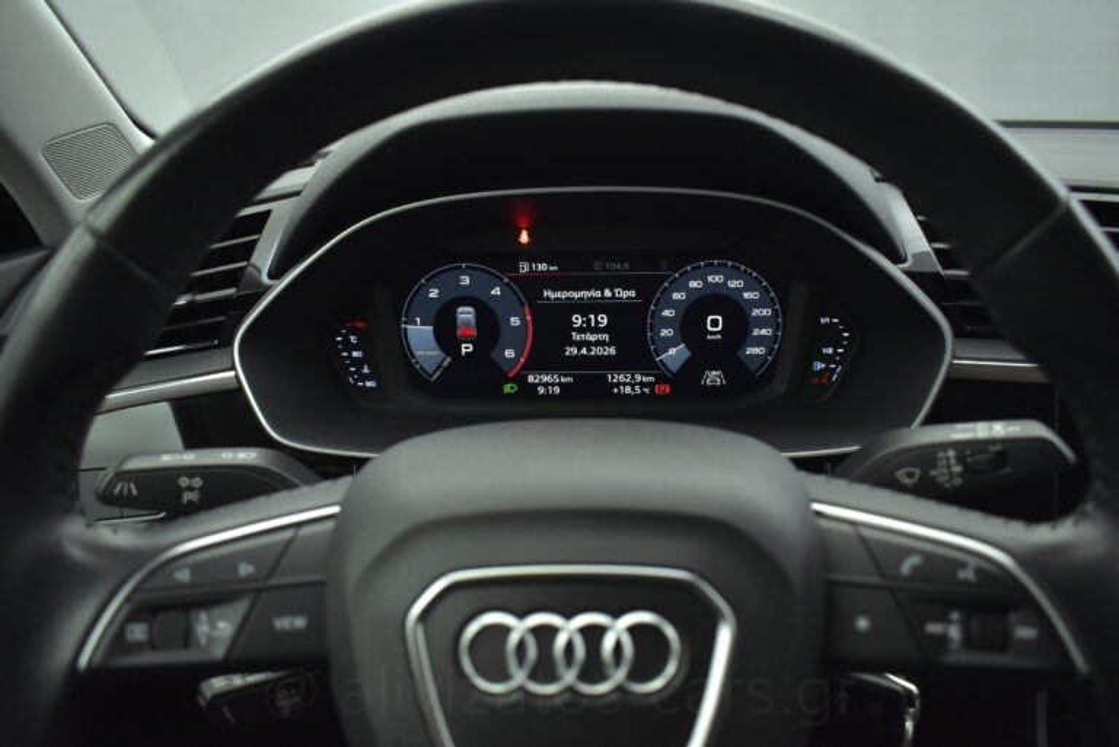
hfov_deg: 67.4
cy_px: 374
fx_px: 840
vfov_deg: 48.0
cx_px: 560
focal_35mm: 27
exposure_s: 1/60
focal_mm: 18
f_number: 3.5
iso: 1600
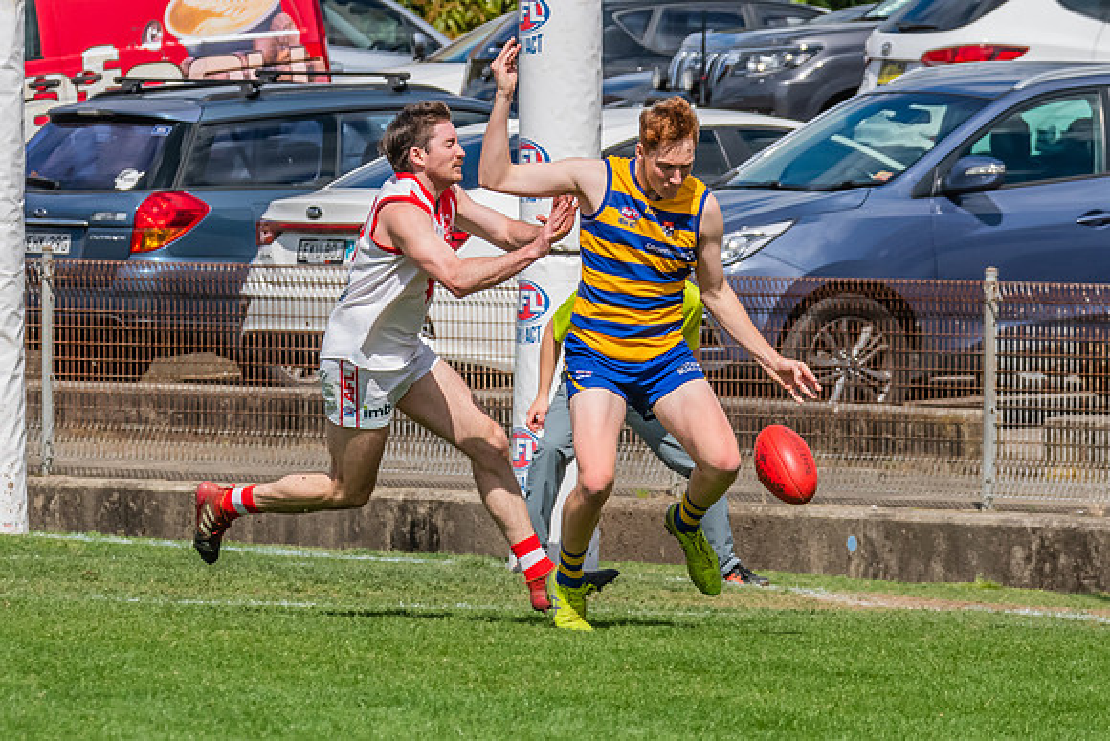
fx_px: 17069
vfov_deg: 2.5
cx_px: 747
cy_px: 273
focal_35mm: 554
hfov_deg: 3.7
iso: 800
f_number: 11
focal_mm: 270
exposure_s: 1/1600
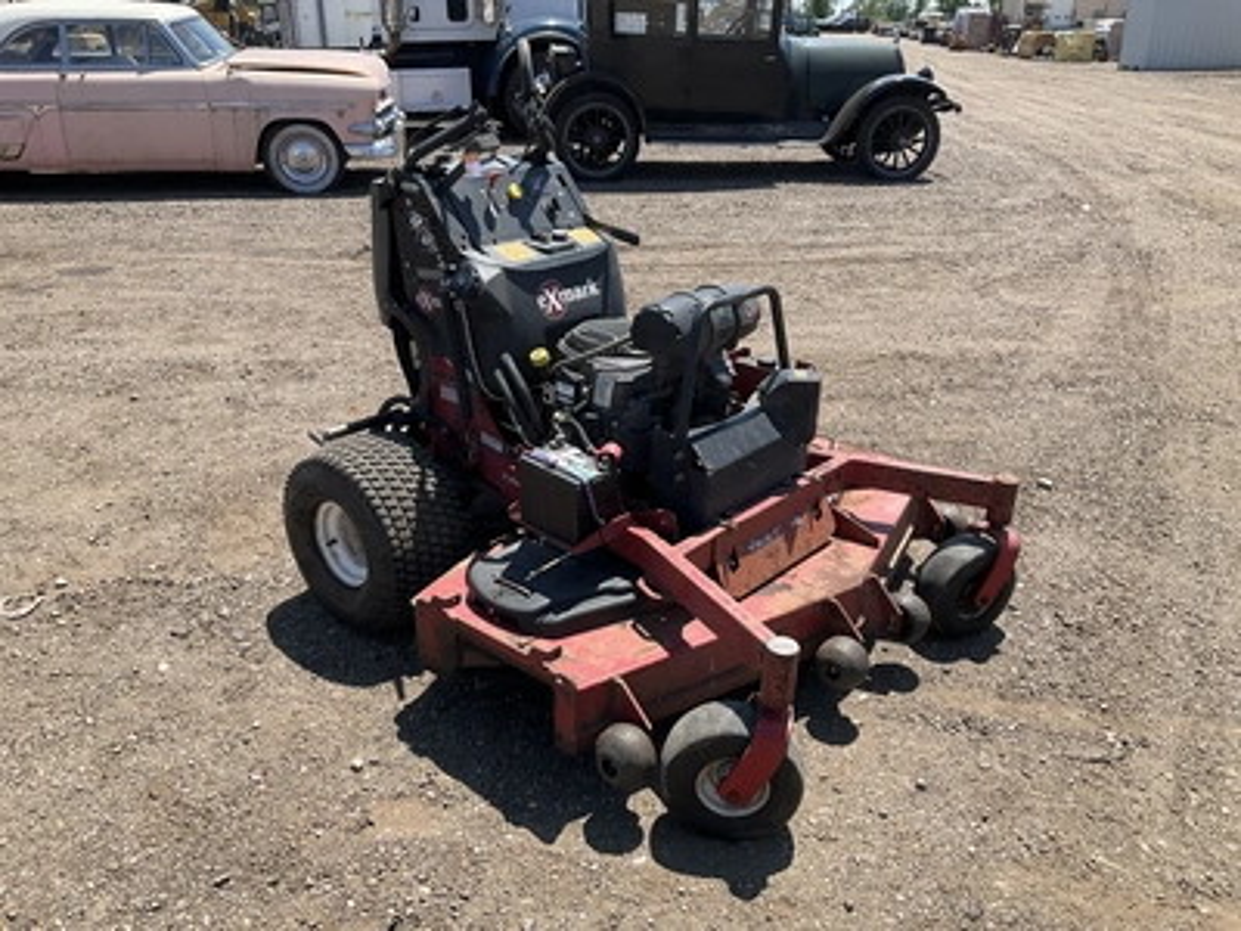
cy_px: 466
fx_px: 1040
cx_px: 620
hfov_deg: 61.7
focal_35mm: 29
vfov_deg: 48.2
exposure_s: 1/1015
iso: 25
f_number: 1.8
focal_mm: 3
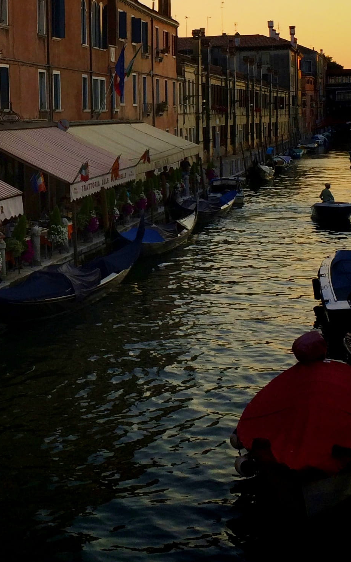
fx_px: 1071
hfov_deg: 18.3
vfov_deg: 29.0
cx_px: 35
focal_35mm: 70
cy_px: 149
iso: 32
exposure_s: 1/707
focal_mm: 4.1
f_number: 2.2
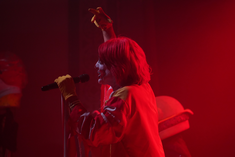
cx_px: 118
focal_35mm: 105
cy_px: 78
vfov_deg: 13.0
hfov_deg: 19.5
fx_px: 685
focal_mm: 105
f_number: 4
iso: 5000
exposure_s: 1/160
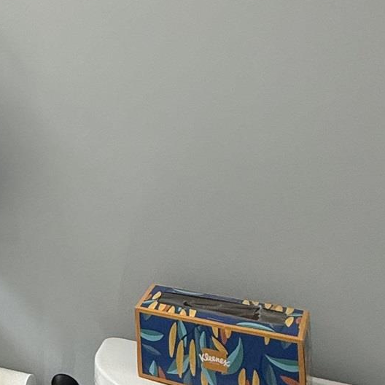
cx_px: -208
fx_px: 679
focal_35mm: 54
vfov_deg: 30.6
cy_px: 59
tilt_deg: -1.7
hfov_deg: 24.1
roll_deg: +2.4
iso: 160
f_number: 2.2
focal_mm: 2.22
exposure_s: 1/120
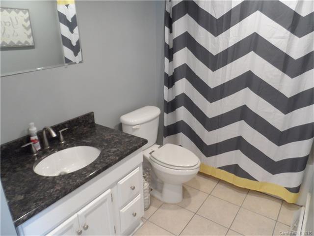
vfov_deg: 56.8
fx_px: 218
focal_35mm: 24
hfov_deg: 71.6
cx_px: 157
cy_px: 118
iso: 400
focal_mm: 4
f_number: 3.2
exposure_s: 1/20
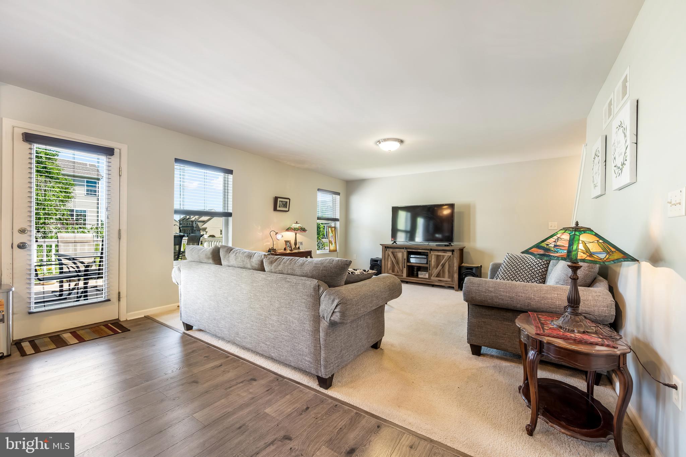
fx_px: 267
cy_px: 228
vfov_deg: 81.2
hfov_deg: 104.3
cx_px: 343
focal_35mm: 14
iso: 100
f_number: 8
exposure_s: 4
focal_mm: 14
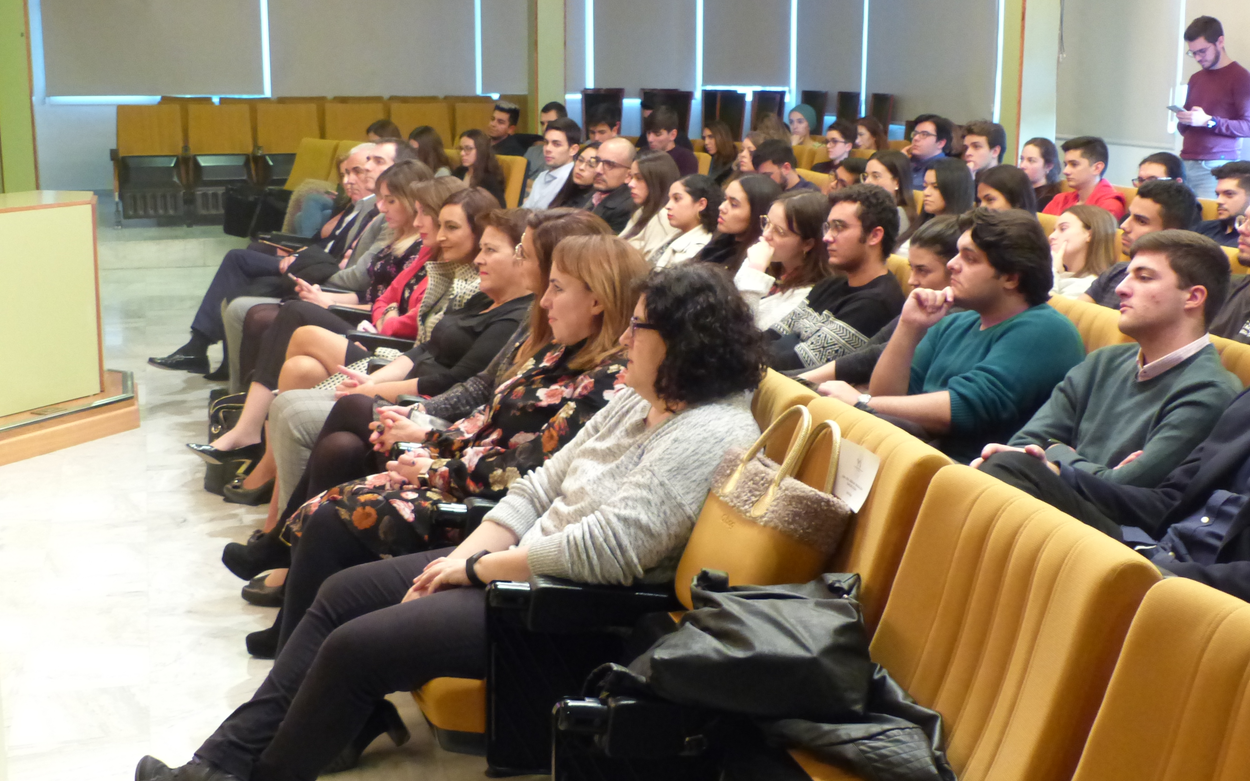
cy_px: 397
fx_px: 1601
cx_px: 628
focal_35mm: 47
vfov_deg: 27.4
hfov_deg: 42.6
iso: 800
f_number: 2.8
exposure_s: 1/25
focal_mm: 7.8
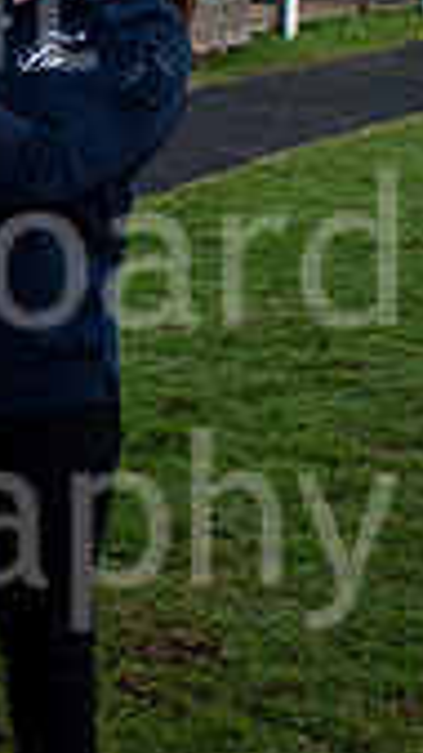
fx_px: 1935
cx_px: -355
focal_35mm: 97
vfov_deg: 22.0
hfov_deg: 11.5
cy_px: 319
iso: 2000
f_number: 6.3
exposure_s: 1/160
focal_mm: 24
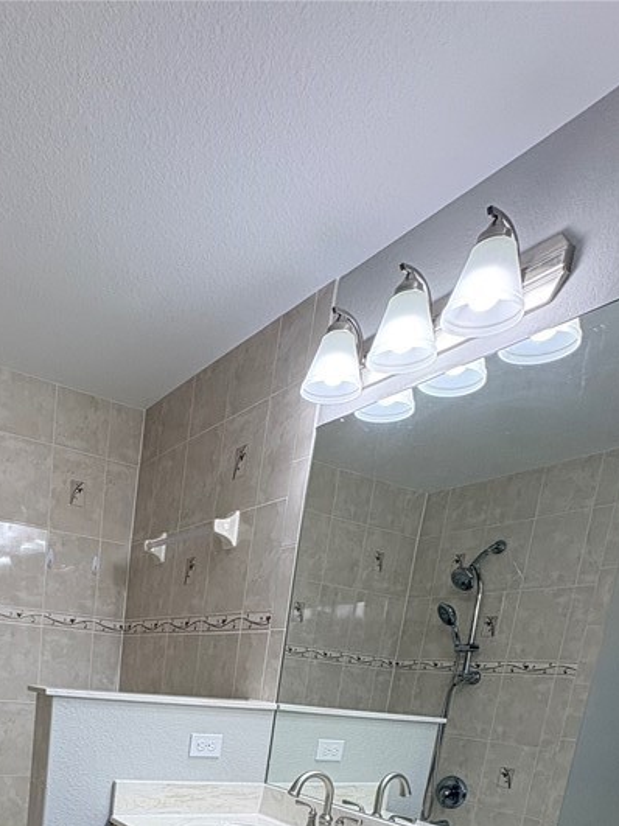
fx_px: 644
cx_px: 115
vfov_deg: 53.7
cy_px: 795
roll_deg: -5.1
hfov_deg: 48.2
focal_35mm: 27
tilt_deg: -10.7
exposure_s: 1/120
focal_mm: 2.22
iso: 100
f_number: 2.2
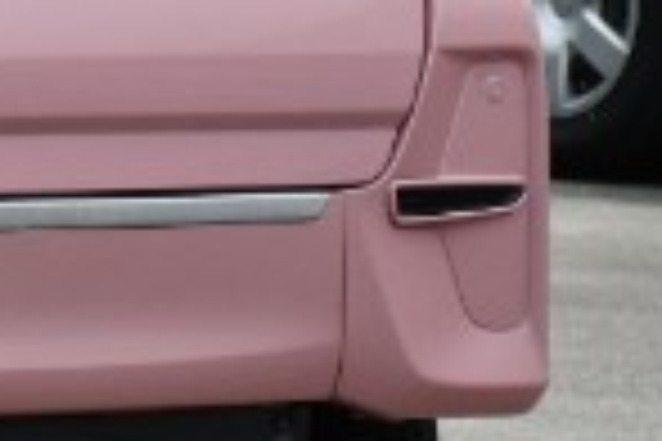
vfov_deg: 2.7
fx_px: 9304
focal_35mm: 506
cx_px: -896
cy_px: -299
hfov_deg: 4.0
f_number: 5.6
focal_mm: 62
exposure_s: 1/500
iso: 250
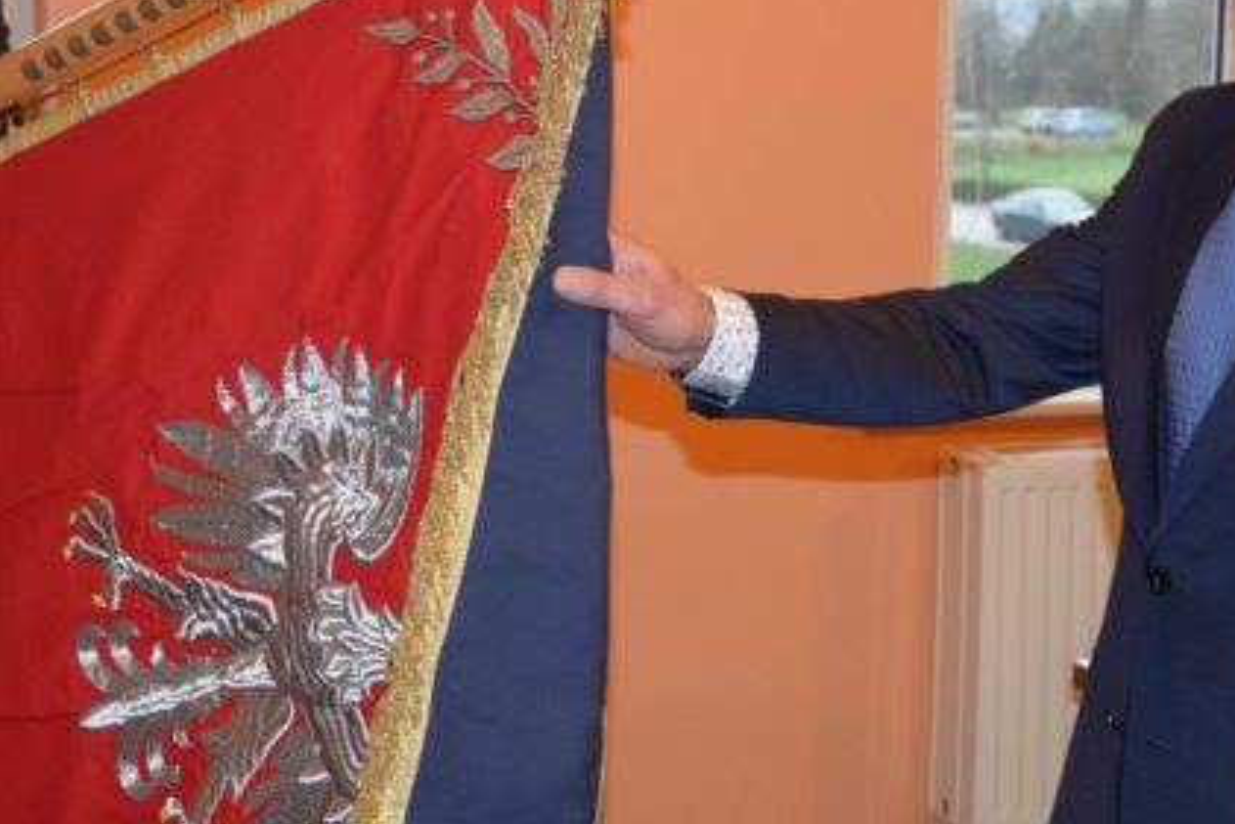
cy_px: 217
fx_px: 2814
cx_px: 607
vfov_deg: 16.6
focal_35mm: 82
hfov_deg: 24.8
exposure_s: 1/60
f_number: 4.2
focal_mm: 30
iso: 1400
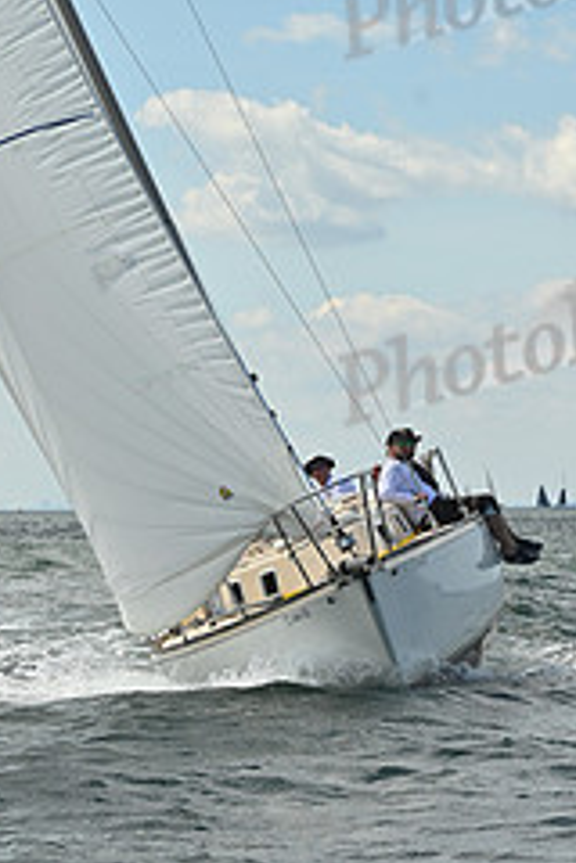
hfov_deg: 8.1
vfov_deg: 11.9
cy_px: -169
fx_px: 4056
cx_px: 153
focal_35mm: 169
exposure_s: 1/1250
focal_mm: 70
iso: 250
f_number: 8
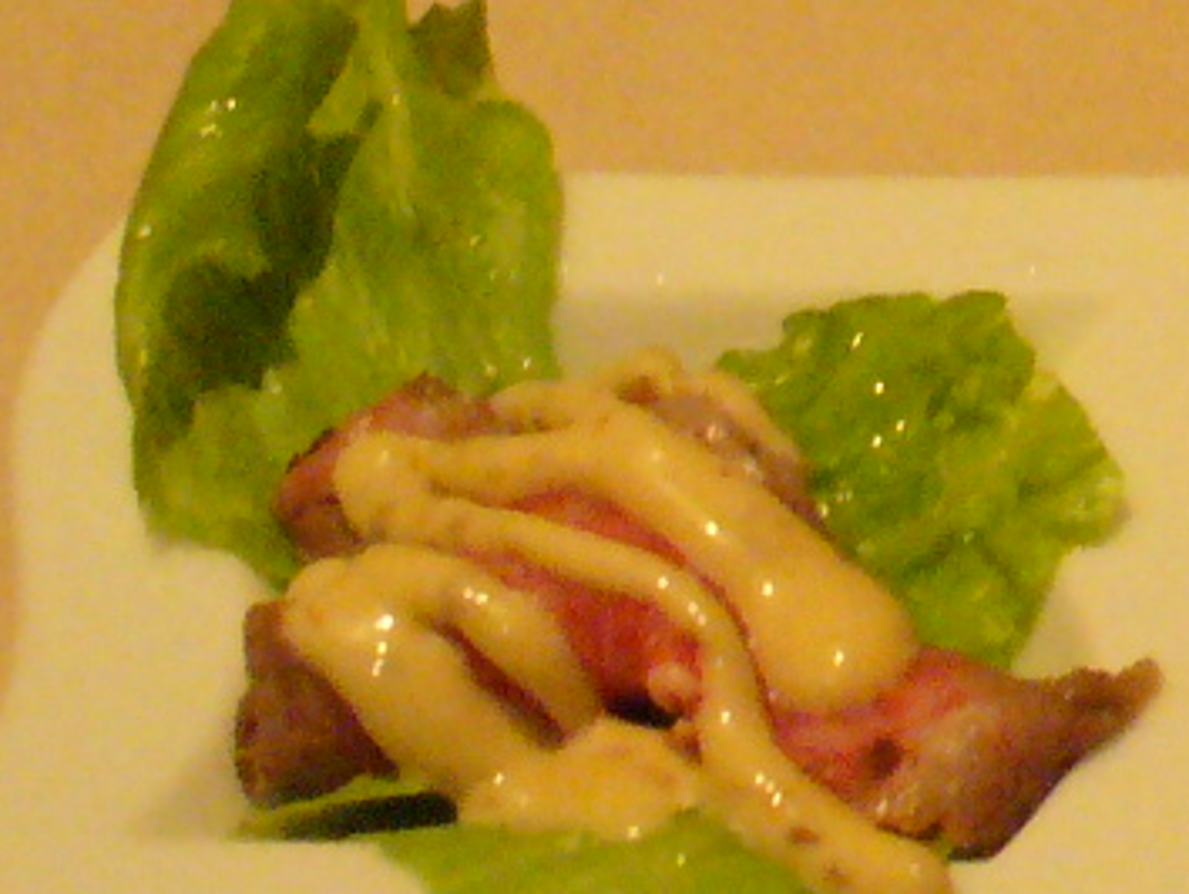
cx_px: 1911
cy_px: -7
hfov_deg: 11.2
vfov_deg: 8.8
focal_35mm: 167
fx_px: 5740
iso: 400
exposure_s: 1/50
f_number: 2.8
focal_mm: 6.1
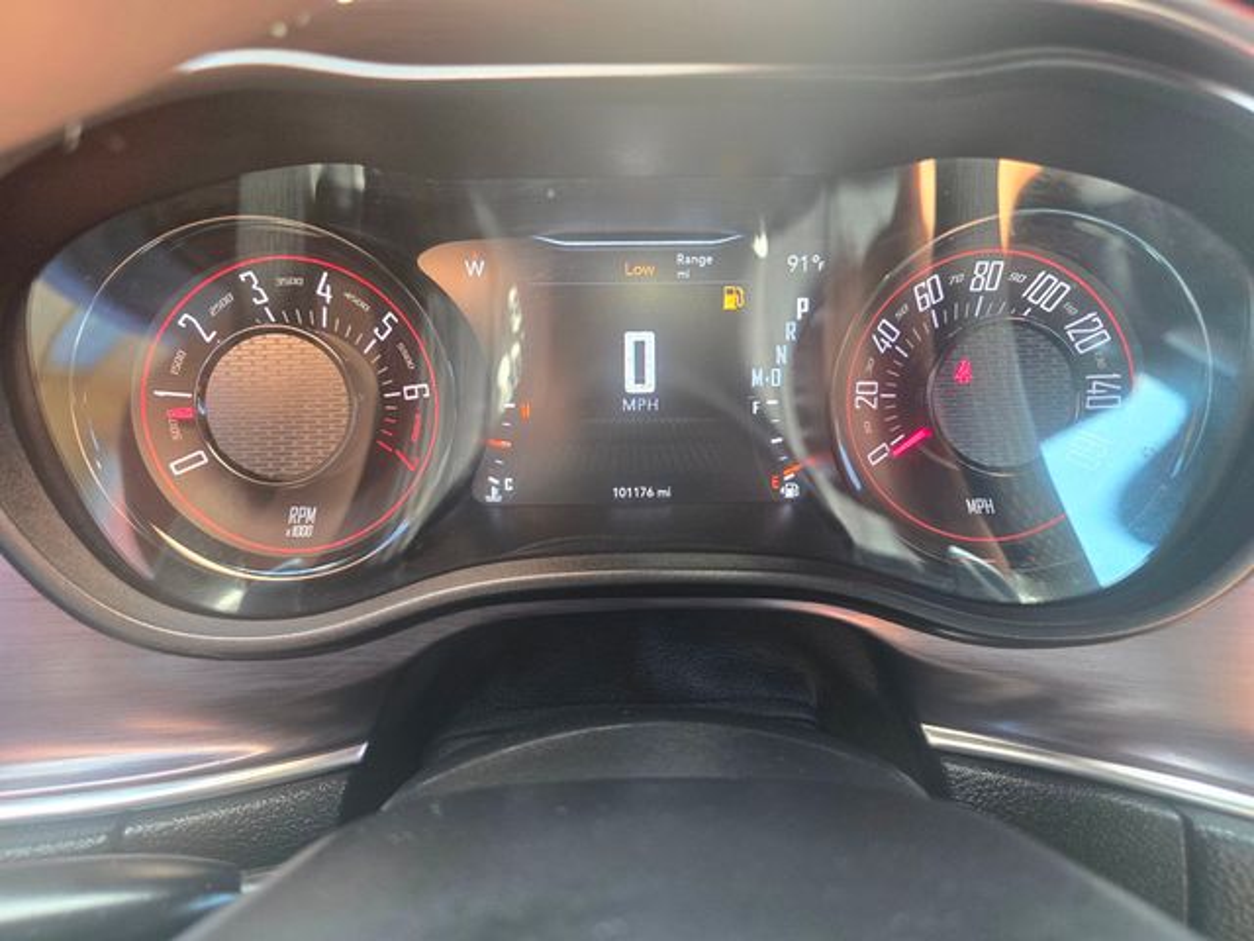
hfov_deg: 73.9
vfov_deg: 58.9
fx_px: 833
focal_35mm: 23
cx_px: 627
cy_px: 470
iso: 250
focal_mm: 6.3
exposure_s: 1/120
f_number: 1.7
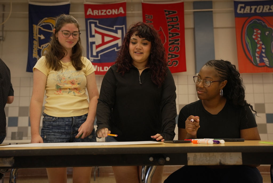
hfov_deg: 52.2
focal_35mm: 37
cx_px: 136
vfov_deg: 36.3
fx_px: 278
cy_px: 92
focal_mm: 36.7
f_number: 4
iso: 800
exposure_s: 1/100
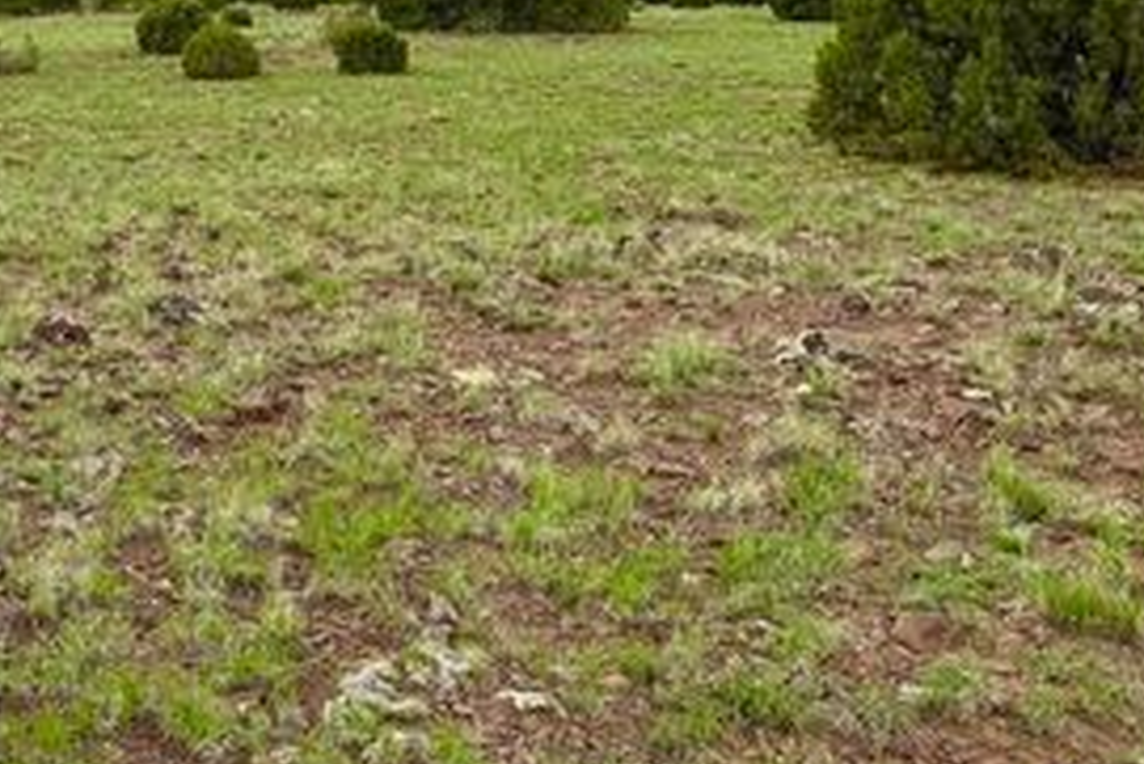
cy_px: 125
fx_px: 1462
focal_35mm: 46
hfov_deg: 41.6
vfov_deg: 28.5
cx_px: 308
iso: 80
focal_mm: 6.76
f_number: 1.78
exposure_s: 1/3279
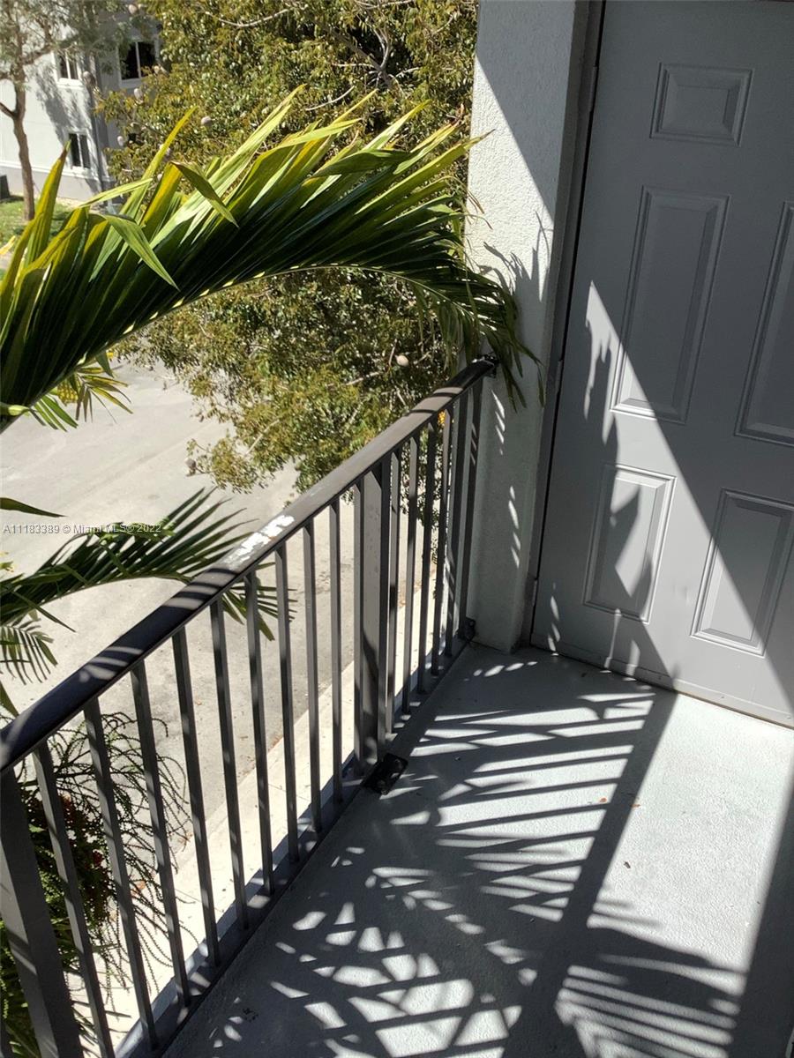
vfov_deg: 58.4
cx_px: 397
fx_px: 948
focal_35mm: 31
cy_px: 529
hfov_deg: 45.4
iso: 25
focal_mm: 3.3
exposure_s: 1/895
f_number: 2.4
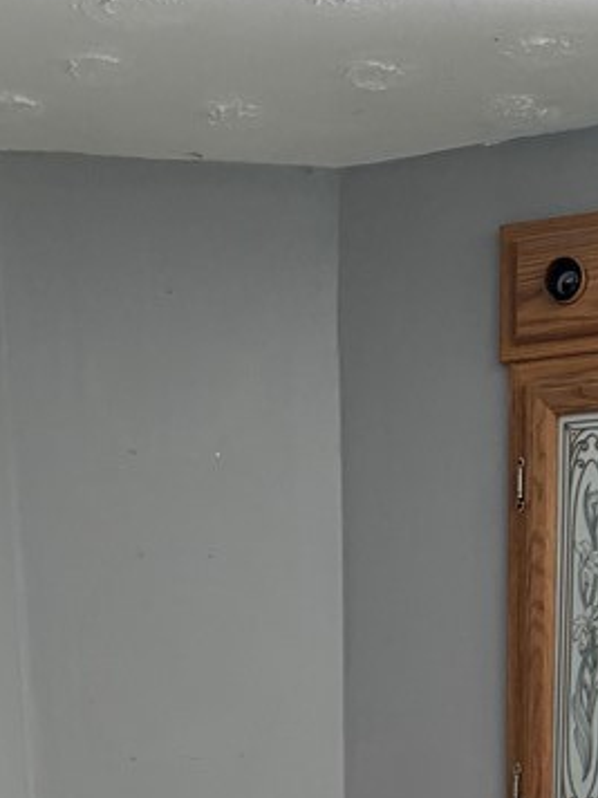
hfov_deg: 21.3
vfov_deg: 23.7
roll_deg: -0.3
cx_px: 370
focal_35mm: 69
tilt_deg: -13.3
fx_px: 1589
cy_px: 1116
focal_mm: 6.76
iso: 400
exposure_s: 1/60
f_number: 1.78
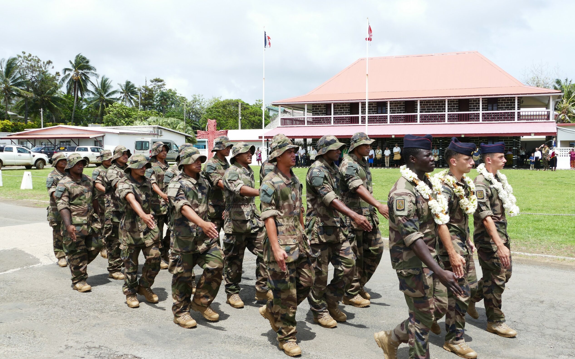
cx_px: 287
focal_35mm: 35
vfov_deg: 36.3
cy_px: 168
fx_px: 548
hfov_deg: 55.3
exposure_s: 1/1300
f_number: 4.5
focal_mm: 12.38
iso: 125
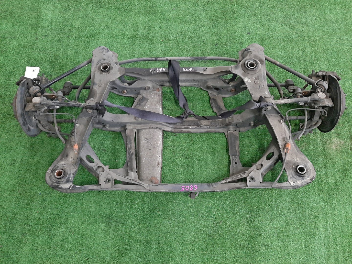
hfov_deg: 67.3
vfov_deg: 53.1
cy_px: 132
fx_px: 264
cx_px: 176
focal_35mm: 26
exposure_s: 1/50
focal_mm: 3.93
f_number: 1.7
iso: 219
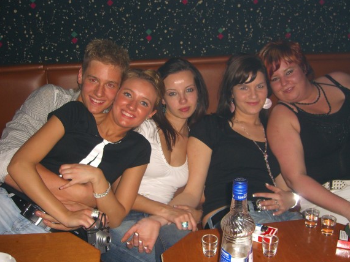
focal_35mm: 40
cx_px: 182
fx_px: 405
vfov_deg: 36.0
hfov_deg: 46.8
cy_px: 133
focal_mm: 7.9
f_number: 2.8
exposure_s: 1/60
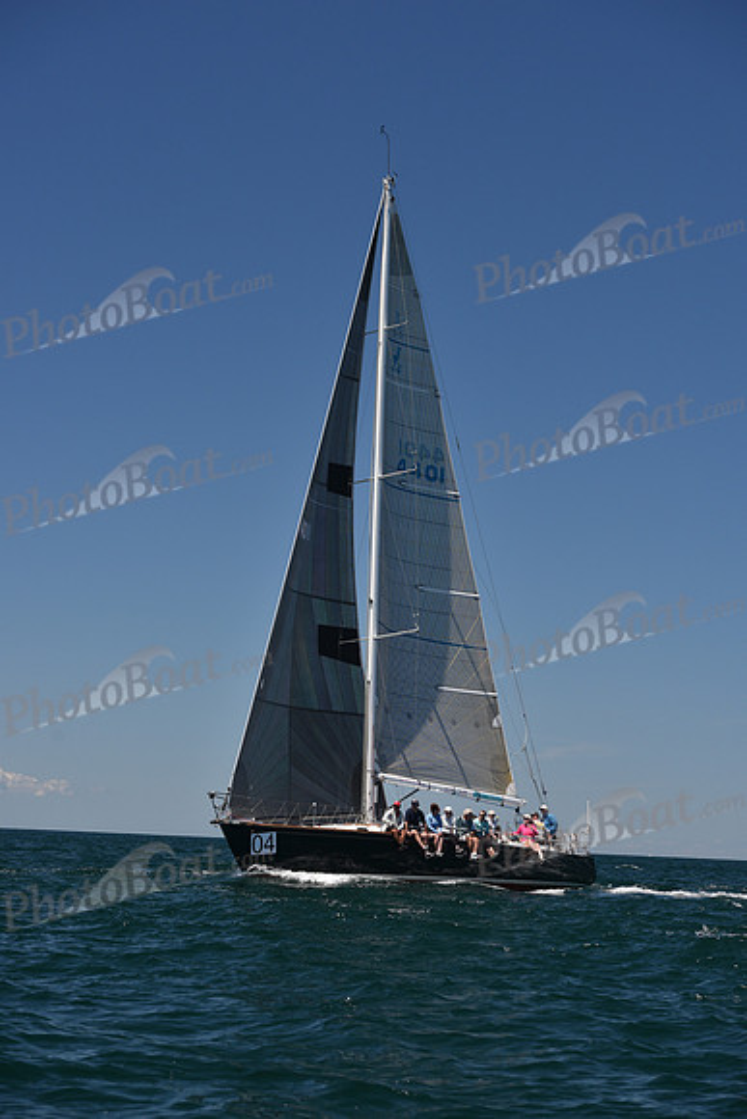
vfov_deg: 25.4
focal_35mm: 80
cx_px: 374
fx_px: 2488
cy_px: 560
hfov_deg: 17.1
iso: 250
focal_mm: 80
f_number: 6.3
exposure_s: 1/800
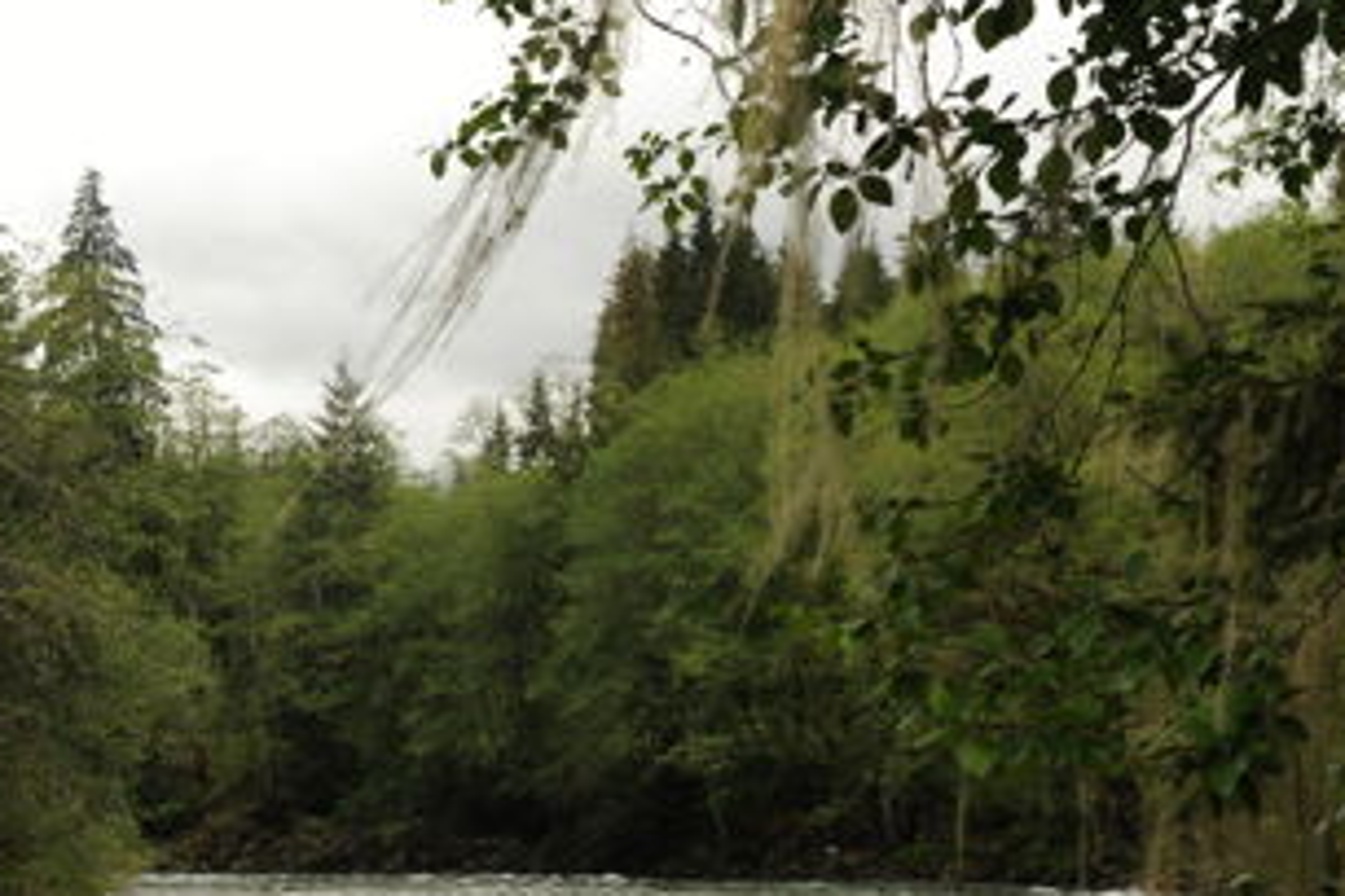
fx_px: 3026
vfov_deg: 16.5
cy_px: 878
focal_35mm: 81
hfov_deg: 24.7
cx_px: 1055
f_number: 5
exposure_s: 1/1000
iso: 250
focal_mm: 31
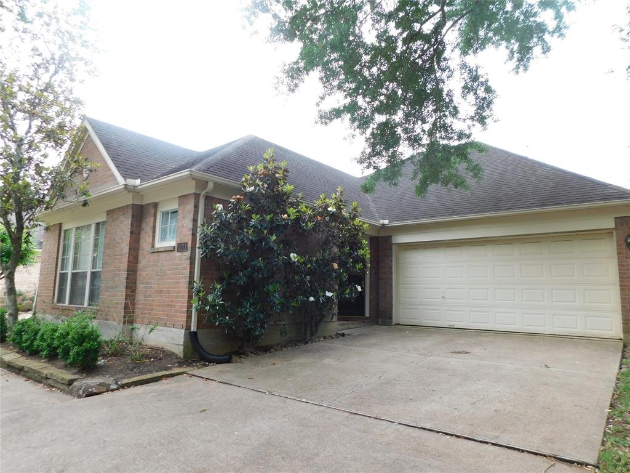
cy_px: 236
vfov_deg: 58.9
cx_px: 315
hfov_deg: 73.9
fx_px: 419
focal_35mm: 23
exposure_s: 1/125
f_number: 3
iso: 125
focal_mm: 4
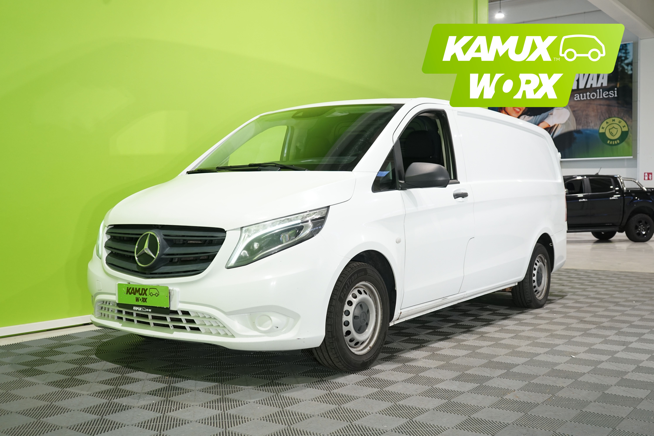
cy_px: 218
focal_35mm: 38
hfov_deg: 50.7
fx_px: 690
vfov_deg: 35.1
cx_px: 327
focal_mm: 38
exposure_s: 1/30
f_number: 5.6
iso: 800
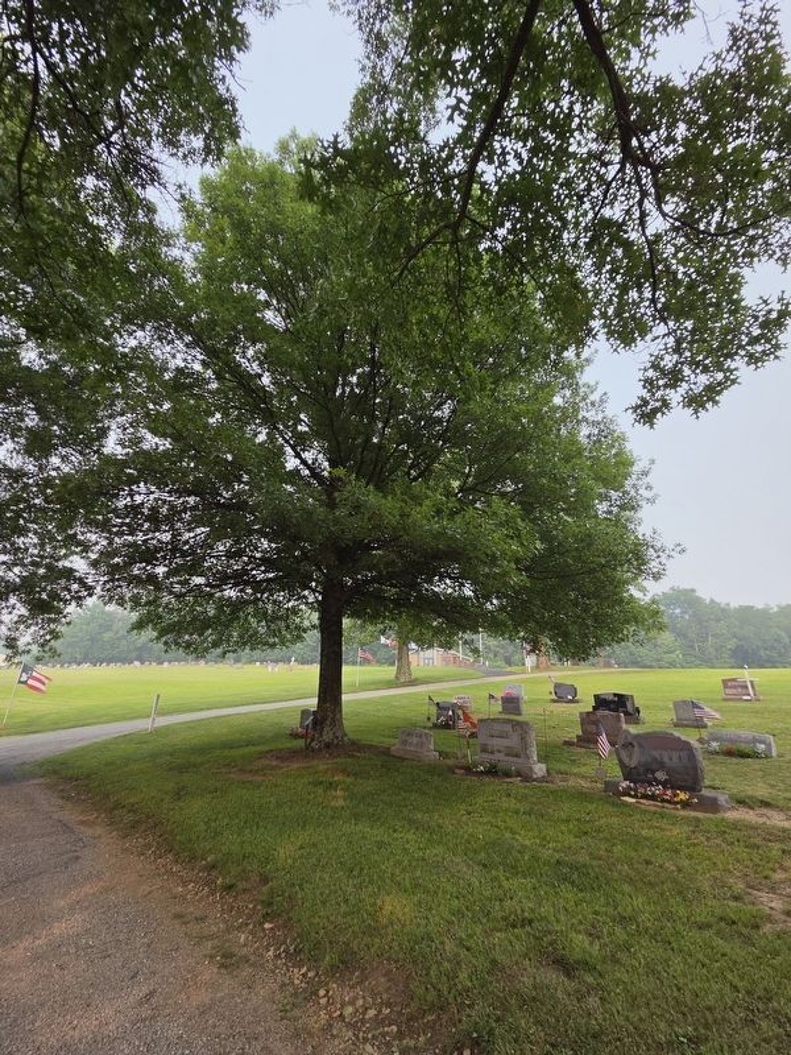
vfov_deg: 106.2
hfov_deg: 89.9
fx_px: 396
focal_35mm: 13
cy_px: 528
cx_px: 396
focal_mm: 2.2
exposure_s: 1/1081
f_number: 2.2
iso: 100
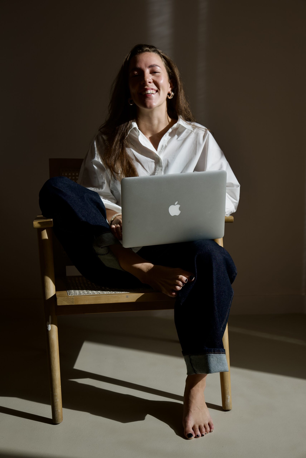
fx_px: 624
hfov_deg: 27.6
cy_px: 229
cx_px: 153
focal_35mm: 49
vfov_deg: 40.3
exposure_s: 1/250
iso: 125
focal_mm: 49
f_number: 4.5
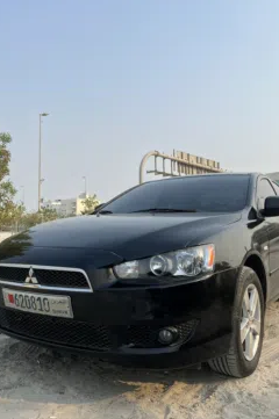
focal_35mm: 30
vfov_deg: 61.9
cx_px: 148
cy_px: 200
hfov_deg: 43.5
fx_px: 349
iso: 50
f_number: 1.5
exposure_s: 1/3257
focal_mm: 5.7
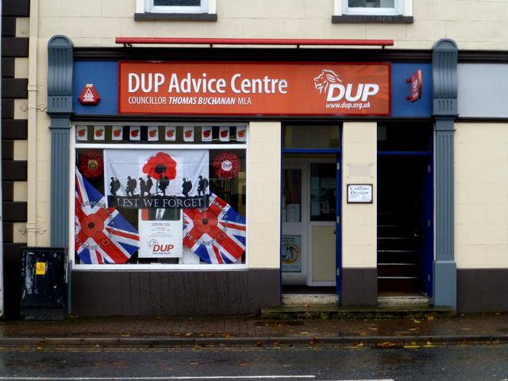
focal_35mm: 66
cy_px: 190
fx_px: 969
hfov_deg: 29.4
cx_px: 254
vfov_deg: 22.3
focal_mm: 11.7
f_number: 4.9
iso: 100
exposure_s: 1/25
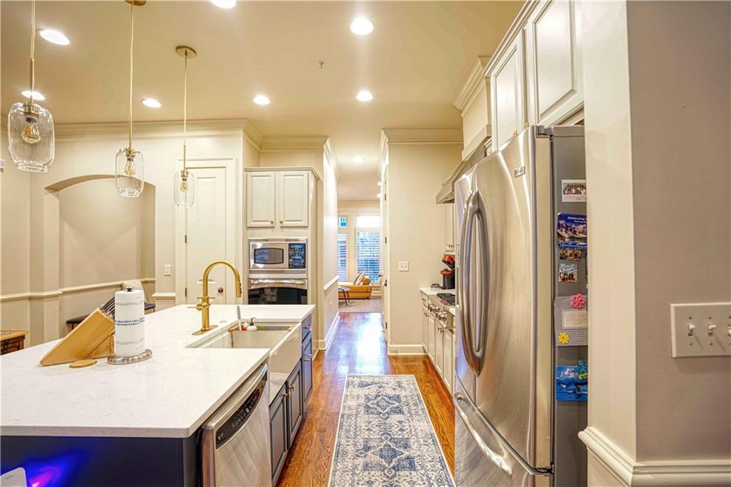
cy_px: 244
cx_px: 366
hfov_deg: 96.8
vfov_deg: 73.7
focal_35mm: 16
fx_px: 325
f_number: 4
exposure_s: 1/1.6
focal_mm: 16
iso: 100
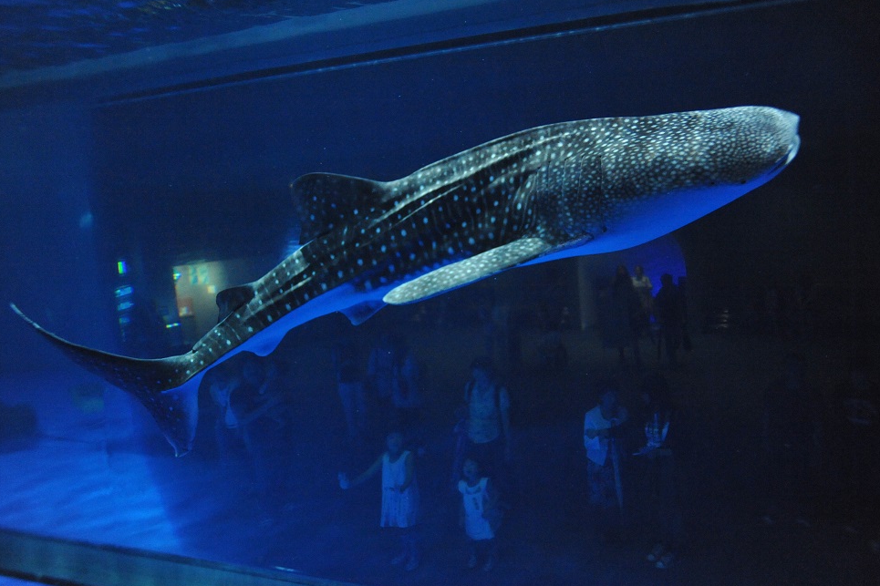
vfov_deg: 44.9
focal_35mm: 29
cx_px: 437
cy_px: 288
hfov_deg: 63.7
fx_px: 709
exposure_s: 1/180
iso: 6400
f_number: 2.8
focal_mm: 28
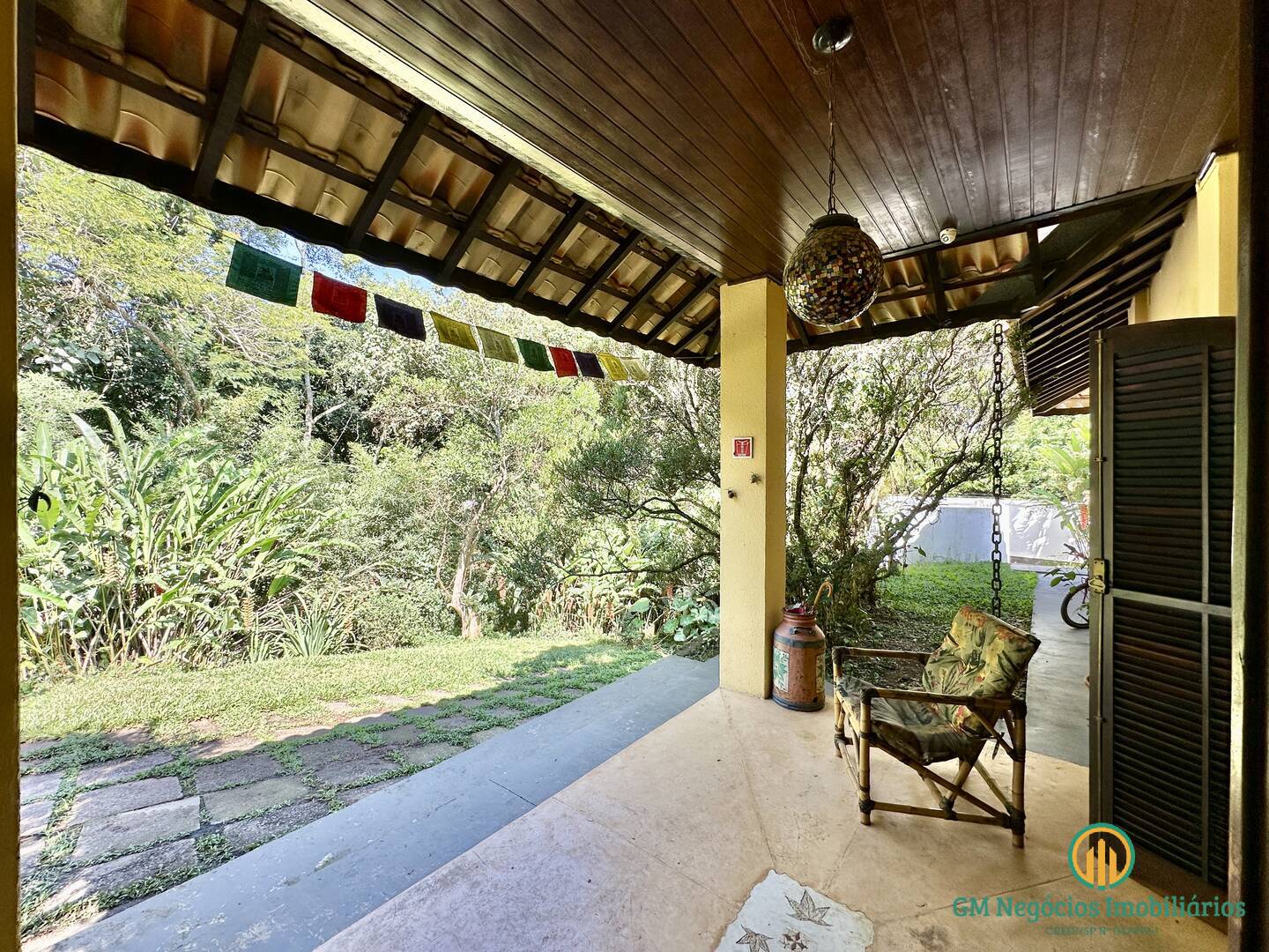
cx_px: 634
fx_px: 513
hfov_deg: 102.1
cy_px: 476
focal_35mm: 14
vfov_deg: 85.7
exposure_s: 1/201
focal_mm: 2.22
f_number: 2.2
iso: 40
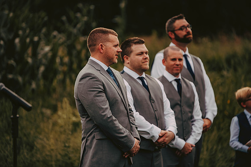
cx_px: 126
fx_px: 1255
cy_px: 84
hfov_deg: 11.4
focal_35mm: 180
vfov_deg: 7.6
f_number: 2.8
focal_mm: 180
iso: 200
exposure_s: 1/1600
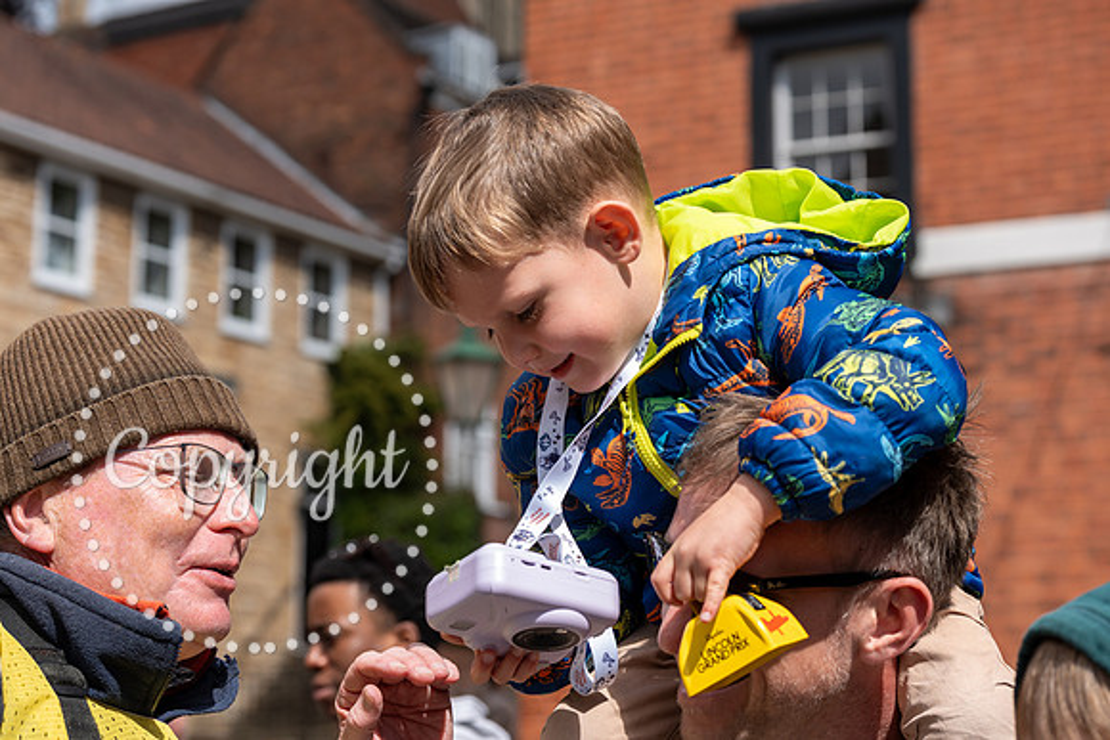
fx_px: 2159
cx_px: 555
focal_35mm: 70
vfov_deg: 19.5
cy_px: 370
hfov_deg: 28.8
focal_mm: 70
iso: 160
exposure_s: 1/1000
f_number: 5
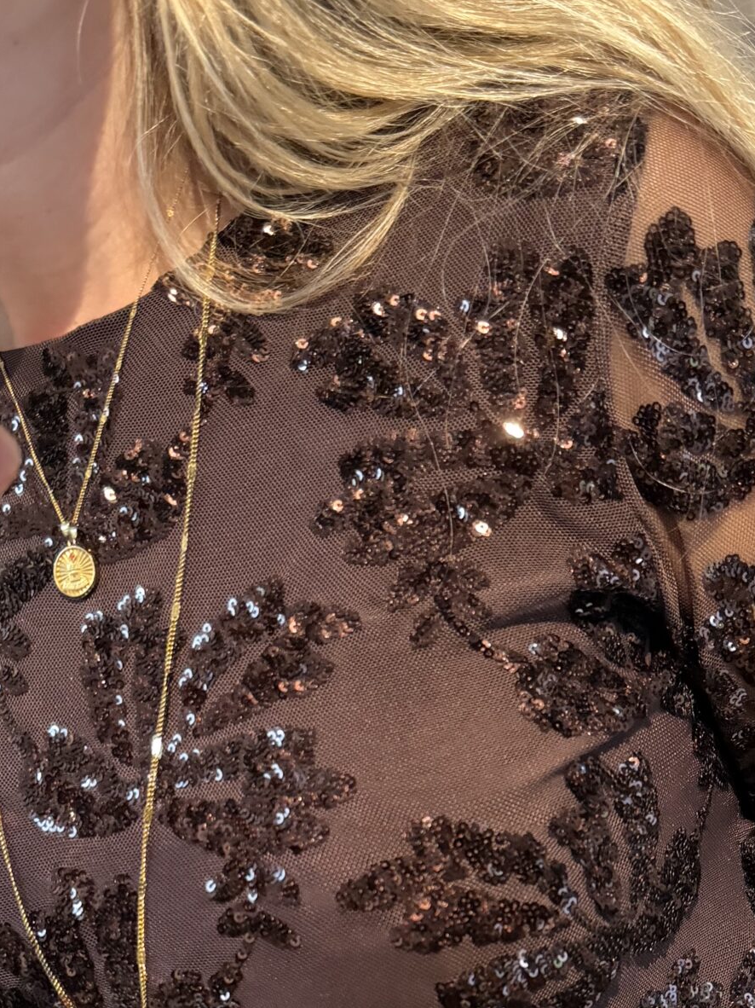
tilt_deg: -44.6
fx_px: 1513
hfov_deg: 27.8
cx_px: 516
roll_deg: +9.6
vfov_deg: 34.8
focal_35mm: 52
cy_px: 900
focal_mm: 6.76
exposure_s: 1/30
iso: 1250
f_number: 1.78
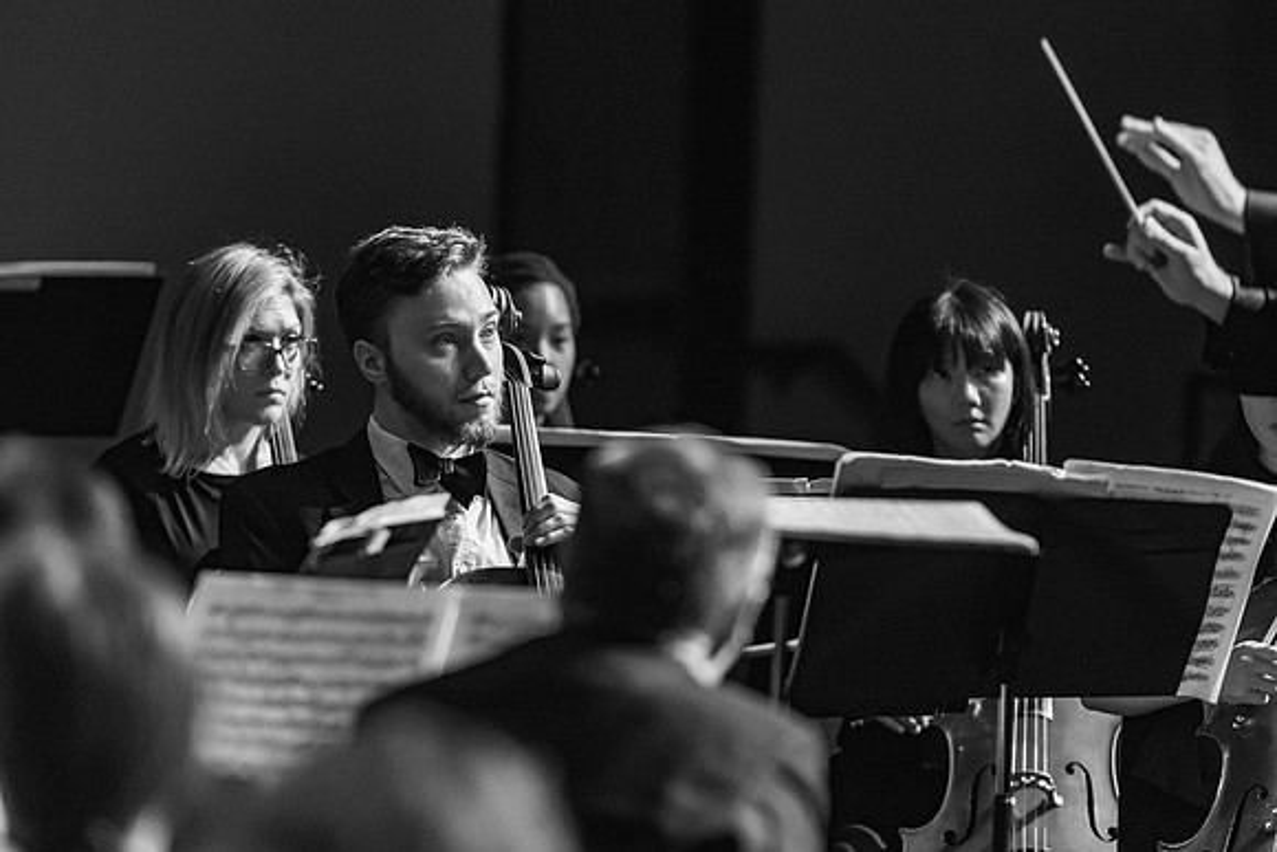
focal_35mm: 280
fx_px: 9934
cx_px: 638
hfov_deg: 7.4
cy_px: 426
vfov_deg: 4.9
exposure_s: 1/250
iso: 5000
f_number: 4
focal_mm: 280
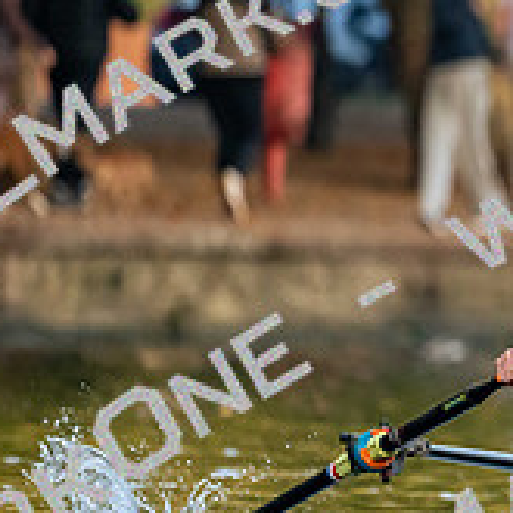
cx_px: 830
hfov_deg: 1.5
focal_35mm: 1197
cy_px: 278
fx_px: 20070
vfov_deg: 1.5
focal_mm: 400
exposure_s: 1/2500
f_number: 4.5
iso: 3600
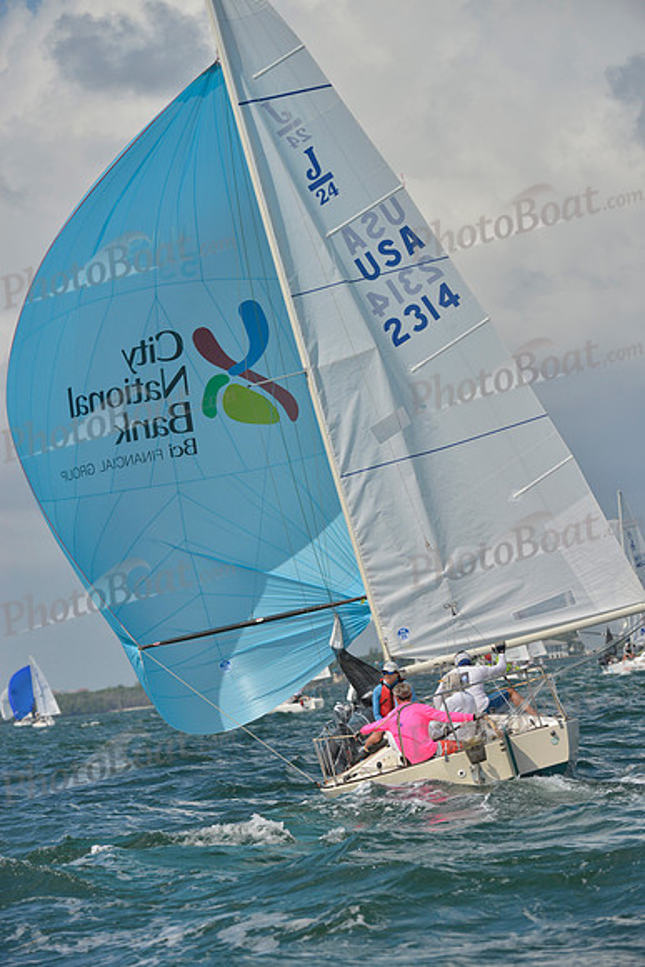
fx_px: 5371
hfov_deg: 6.9
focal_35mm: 200
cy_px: 484
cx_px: 322
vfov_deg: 10.3
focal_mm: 200
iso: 200
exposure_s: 1/1250
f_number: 7.1
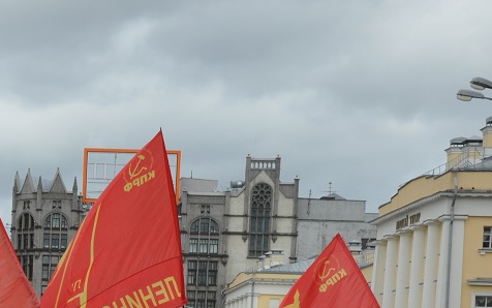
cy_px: 427
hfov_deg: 15.4
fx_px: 1771
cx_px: -54
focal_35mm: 132
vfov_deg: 9.7
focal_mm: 32
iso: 200
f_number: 13
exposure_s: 1/160
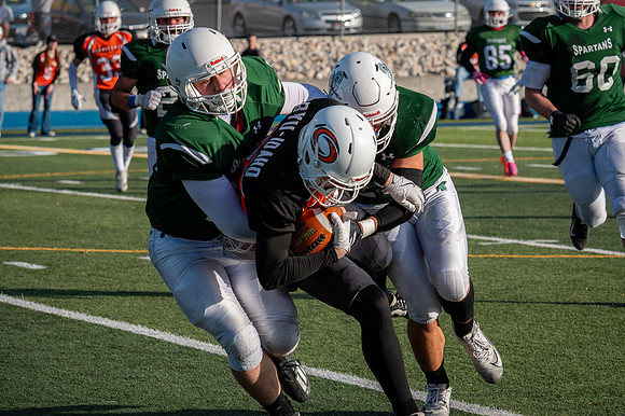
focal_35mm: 187
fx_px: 3246
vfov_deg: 7.3
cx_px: 433
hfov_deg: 11.0
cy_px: 128
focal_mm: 135
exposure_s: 1/2500
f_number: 5
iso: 400
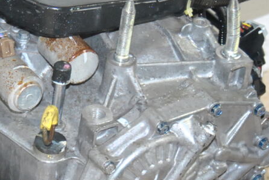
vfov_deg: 8.0
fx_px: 1294
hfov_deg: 11.8
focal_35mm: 173
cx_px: 48
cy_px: 111
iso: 800
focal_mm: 32
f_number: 5
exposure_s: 1/60
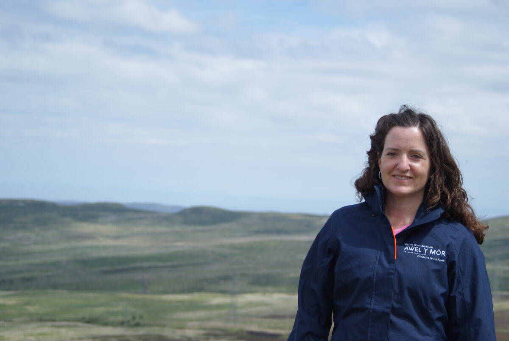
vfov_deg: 20.2
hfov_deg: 29.8
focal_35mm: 68
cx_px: 254
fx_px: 955
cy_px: 170
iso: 100
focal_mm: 45
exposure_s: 1/1000
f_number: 4
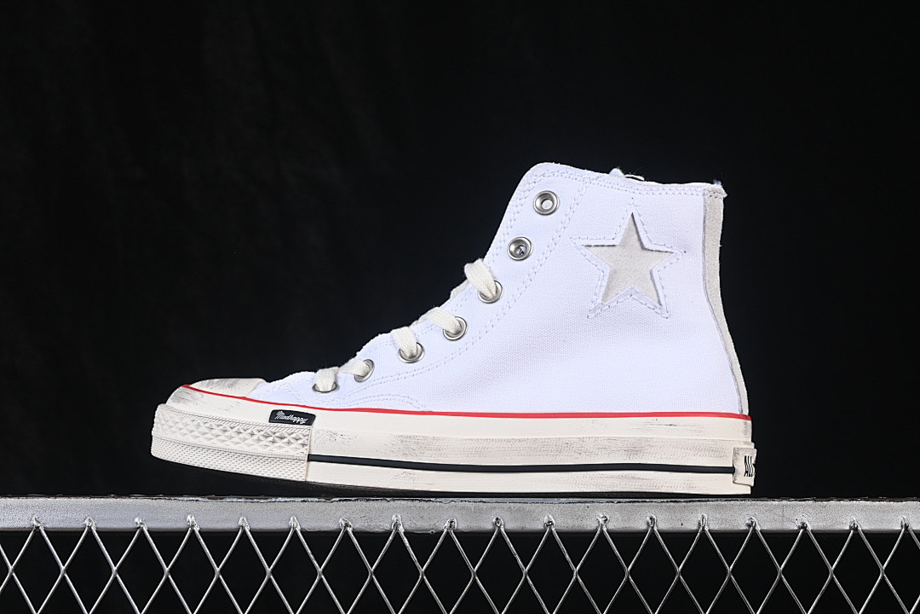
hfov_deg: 27.0
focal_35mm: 75
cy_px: 307
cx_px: 460
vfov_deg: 18.2
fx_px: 1917
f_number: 8
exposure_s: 1/80
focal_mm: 50
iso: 160
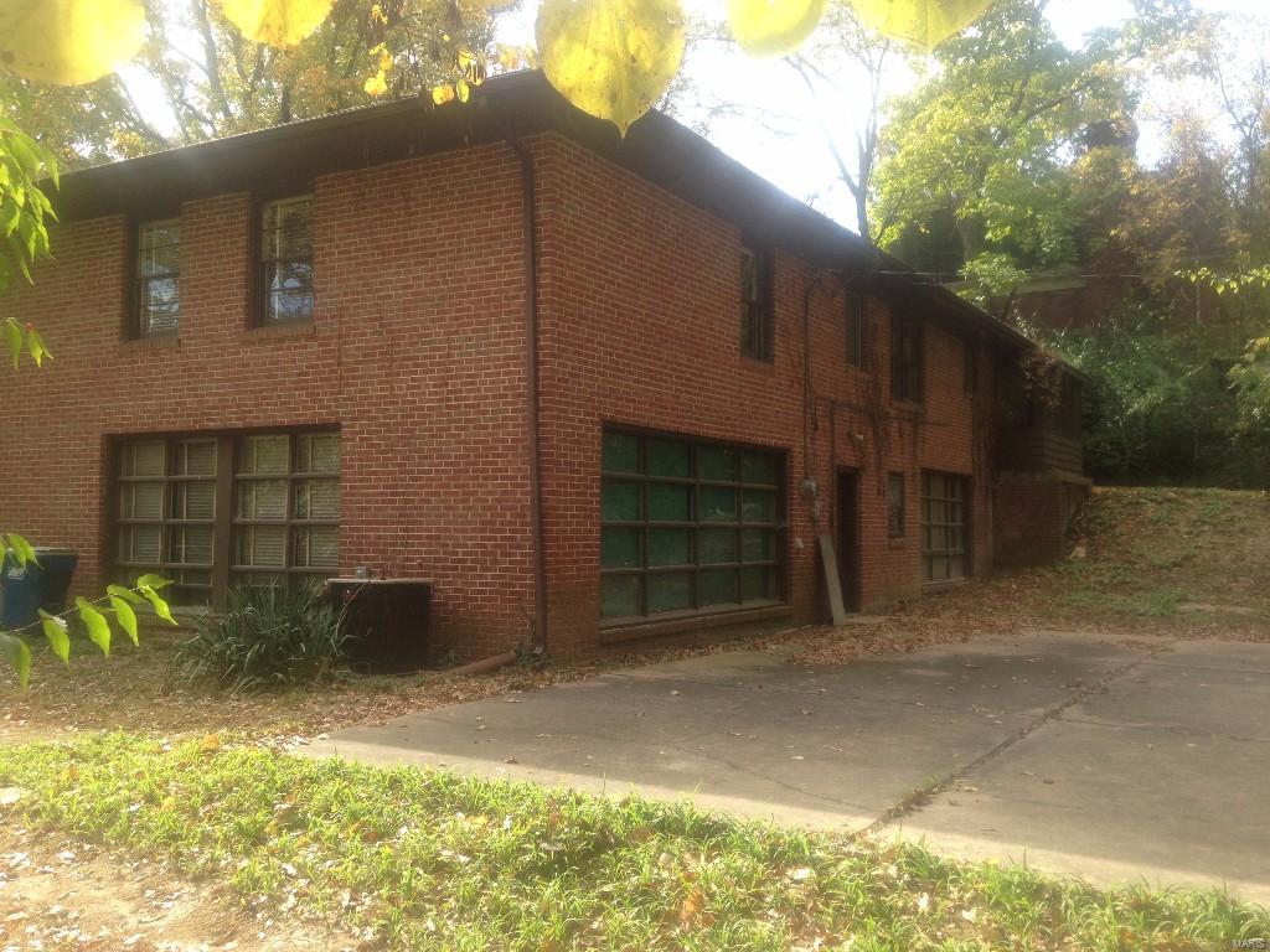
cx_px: 635
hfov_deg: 55.4
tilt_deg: +2.3
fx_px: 1211
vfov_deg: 42.9
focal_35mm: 33
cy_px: 476
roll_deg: +0.0
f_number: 2.4
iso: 50
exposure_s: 1/264
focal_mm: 4.12
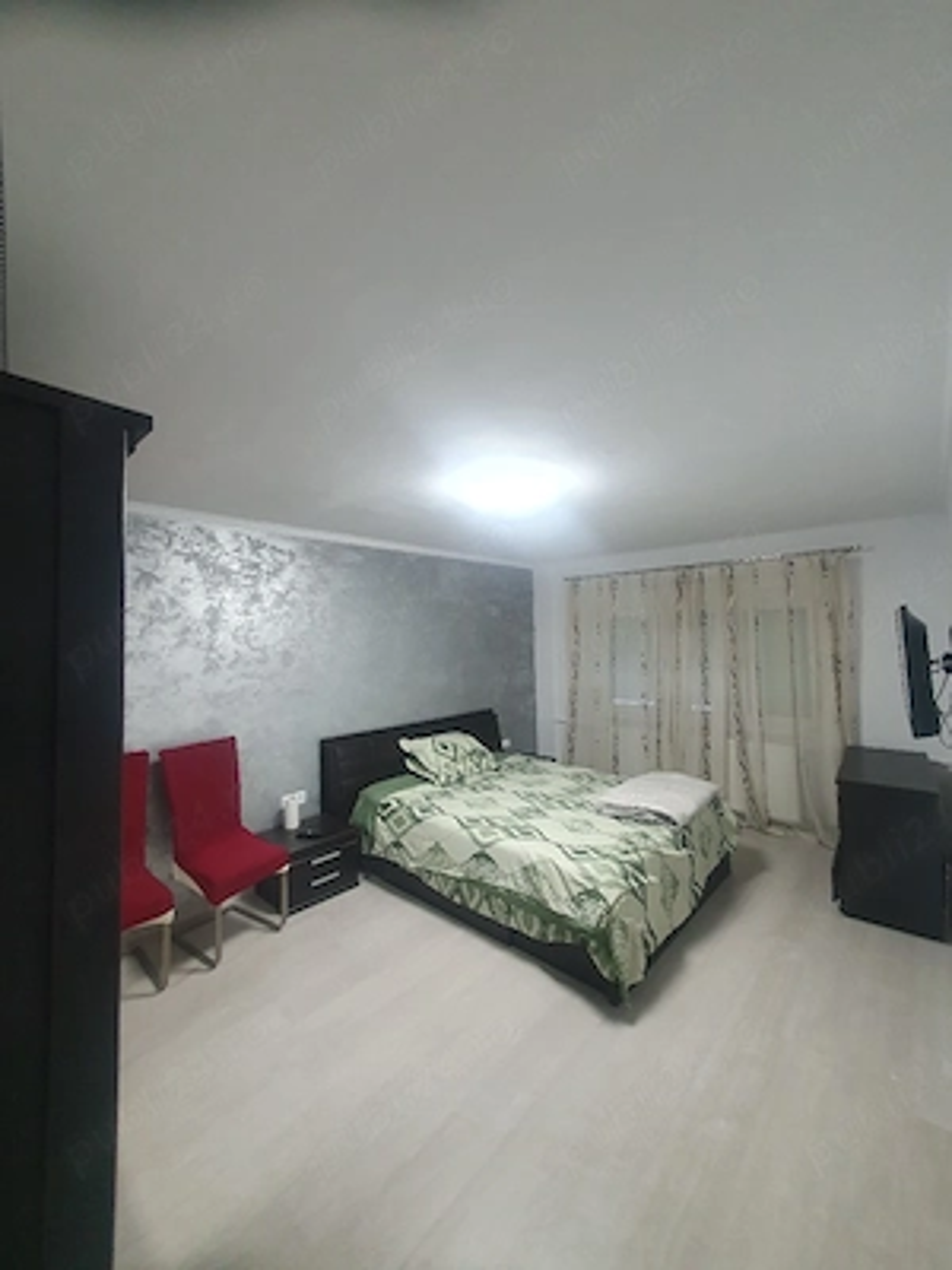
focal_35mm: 13
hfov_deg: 89.9
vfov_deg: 106.2
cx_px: 476
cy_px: 635
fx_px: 477
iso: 250
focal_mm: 1.8
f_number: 2.2
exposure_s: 1/50
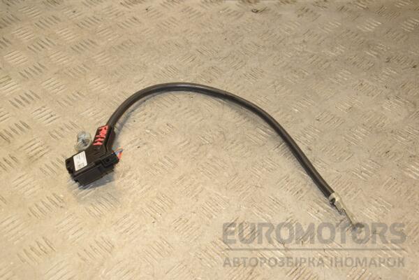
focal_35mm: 52
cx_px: 210
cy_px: 140
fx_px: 611
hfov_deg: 37.9
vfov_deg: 25.8
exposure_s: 1/200
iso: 800
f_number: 7.1
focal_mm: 35
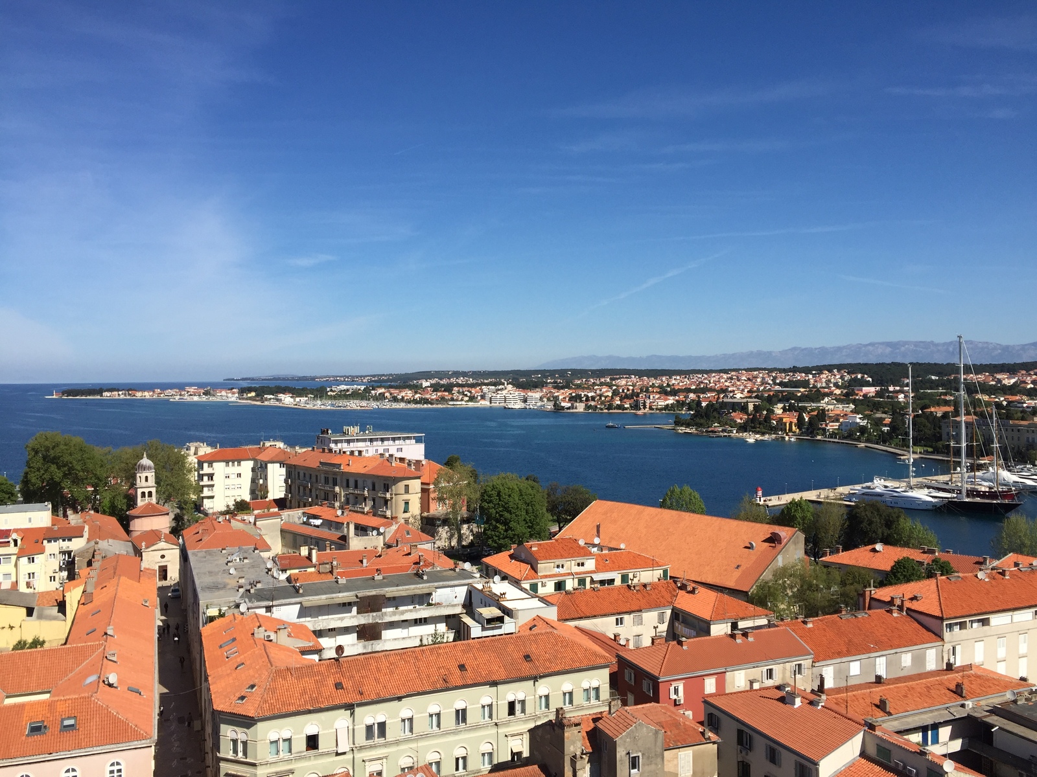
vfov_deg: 48.2
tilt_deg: -0.2
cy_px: 388
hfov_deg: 61.7
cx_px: 518
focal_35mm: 29
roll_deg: +0.7
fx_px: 869
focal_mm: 4.15
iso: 32
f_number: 2.2
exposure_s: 1/3049
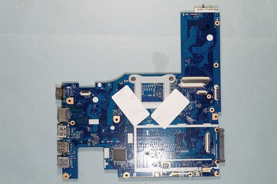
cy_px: 92
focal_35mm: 45
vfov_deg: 29.8
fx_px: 346
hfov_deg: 43.7
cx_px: 138
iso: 100
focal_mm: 30
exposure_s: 1/6
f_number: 8
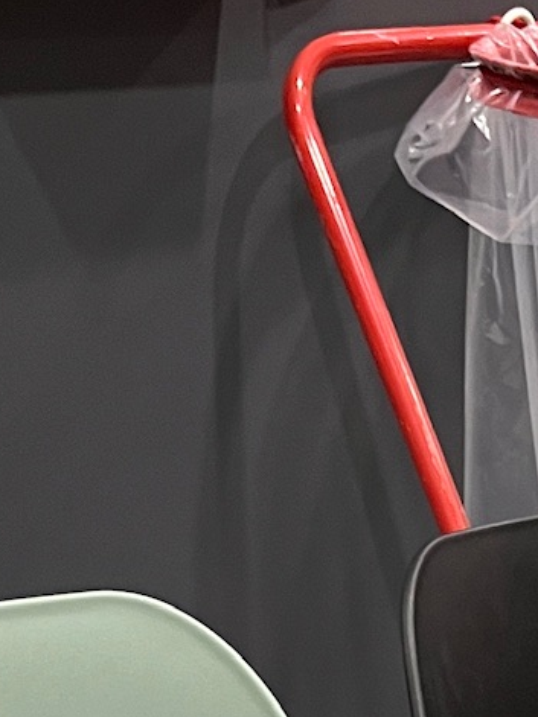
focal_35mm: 113
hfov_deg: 12.8
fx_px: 2343
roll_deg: -1.4
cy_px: 1480
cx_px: 636
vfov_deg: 14.3
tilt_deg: -35.8
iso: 125
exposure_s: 1/50
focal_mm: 5.1
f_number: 1.6
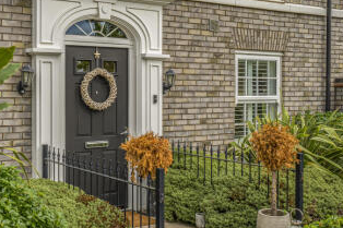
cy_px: 123
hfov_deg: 37.3
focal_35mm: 53
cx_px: 125
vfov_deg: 25.5
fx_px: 505
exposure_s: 1/1600
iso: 100
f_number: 11
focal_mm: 35
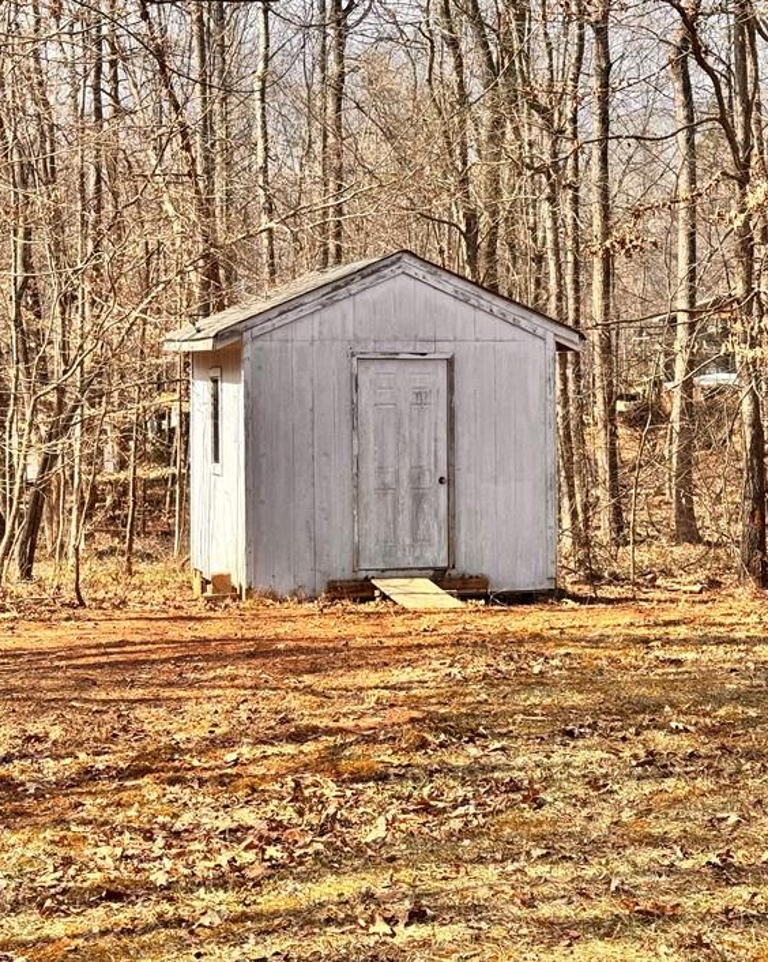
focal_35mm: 68
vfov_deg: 27.9
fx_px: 1934
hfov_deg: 22.4
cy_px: 444
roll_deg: -0.1
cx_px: 331
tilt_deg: -3.5
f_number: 1.78
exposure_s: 1/1724
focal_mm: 6.76
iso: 64
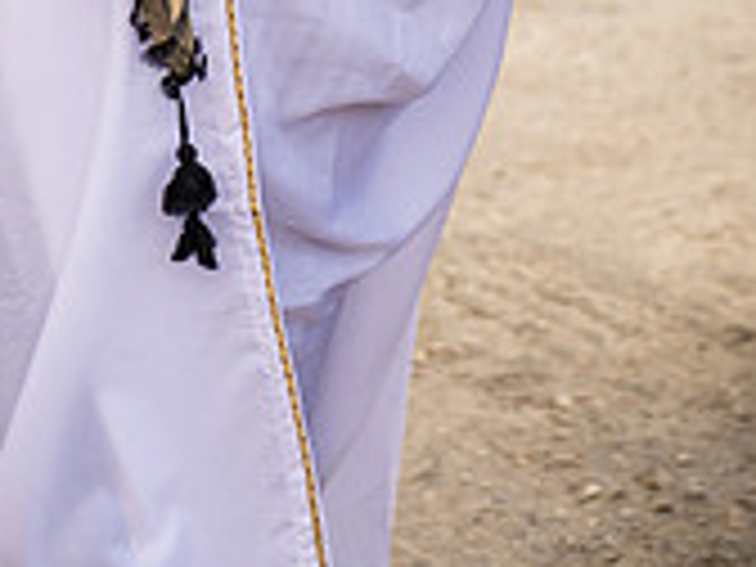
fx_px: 3931
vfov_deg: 8.0
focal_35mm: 180
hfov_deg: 10.9
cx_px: 104
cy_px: -410
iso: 200
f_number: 2.8
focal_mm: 70
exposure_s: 1/1250
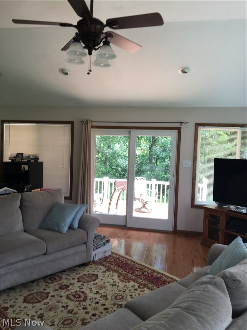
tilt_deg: -3.7
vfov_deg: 61.7
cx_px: 124
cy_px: 165
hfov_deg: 48.2
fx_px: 276
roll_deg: -3.8
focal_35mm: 29
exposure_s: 1/60
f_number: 2.2
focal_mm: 4.15
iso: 25
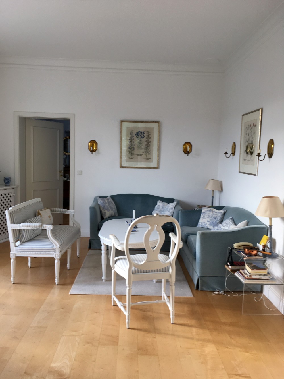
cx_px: 142
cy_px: 190
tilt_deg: -7.0
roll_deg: -1.6
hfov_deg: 48.2
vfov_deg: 61.7
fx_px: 317
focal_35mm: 29
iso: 32
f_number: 2.2
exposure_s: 1/50
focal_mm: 4.15
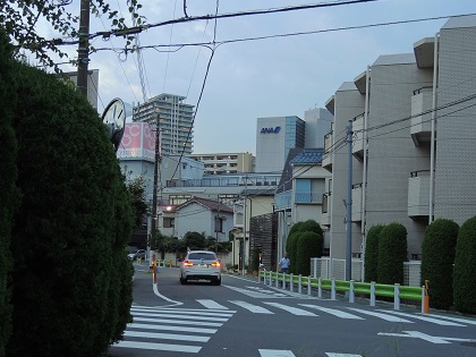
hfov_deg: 38.2
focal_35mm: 50
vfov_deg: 28.8
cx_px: 229
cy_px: 252
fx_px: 688
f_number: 2.5
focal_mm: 7.6
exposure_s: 1/50
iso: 200
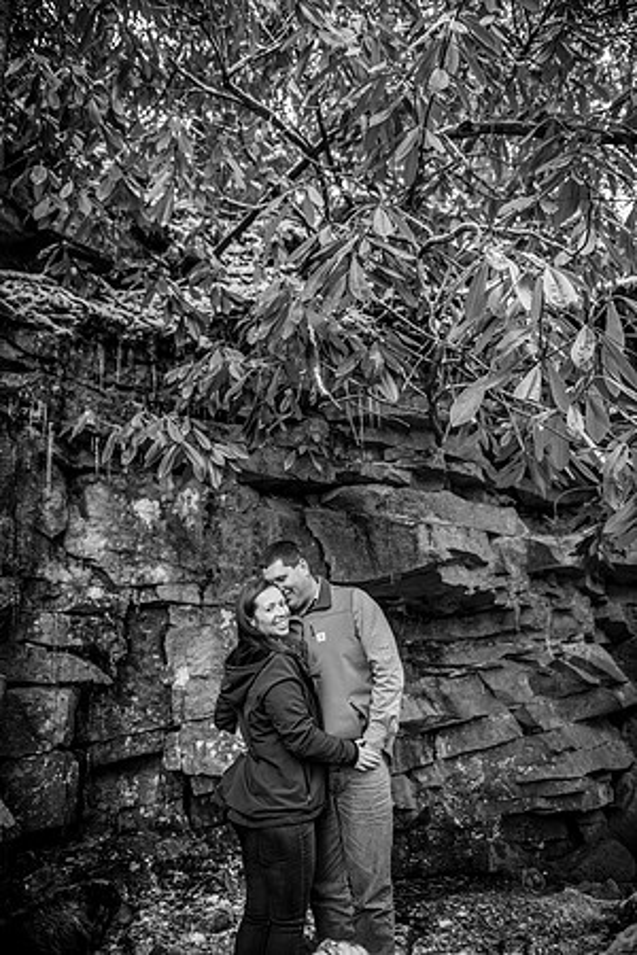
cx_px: 318
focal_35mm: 24
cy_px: 478
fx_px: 637
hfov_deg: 53.1
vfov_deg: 73.7
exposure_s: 1/250
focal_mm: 24
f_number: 3.2
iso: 1600
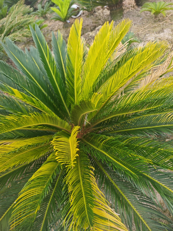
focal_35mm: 23
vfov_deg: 73.9
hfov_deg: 58.9
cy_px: 116
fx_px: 153
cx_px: 86
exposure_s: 1/292
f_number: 1.9
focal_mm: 8.7
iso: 100
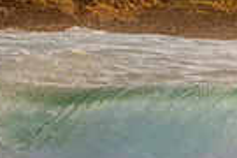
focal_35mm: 2640
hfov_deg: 0.8
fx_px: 17379
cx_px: 484
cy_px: 117
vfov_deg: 0.5
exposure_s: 1/2000
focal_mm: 500
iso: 250
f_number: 5.6
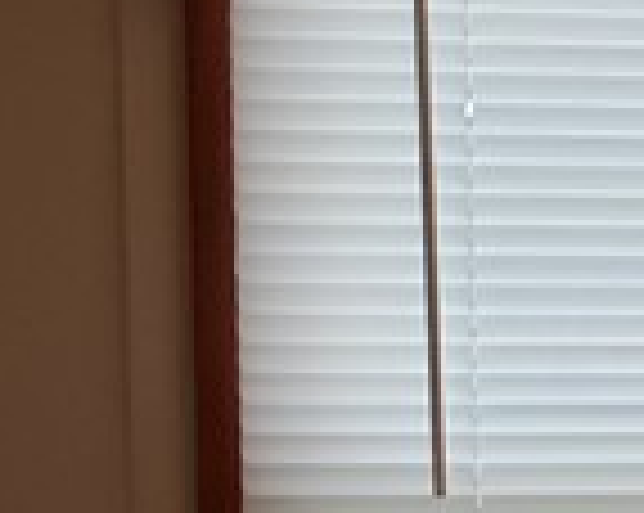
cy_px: 382
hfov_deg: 8.8
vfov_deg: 8.5
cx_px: 1905
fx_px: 3464
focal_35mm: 182
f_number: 2.4
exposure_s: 1/60
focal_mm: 4.3
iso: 320
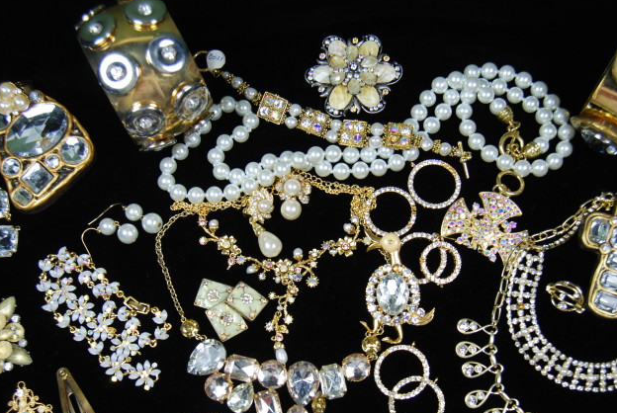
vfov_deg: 27.0
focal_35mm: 50
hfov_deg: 39.5
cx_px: 335
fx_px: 858
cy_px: 250
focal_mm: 26
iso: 200
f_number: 6.3
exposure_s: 1/60
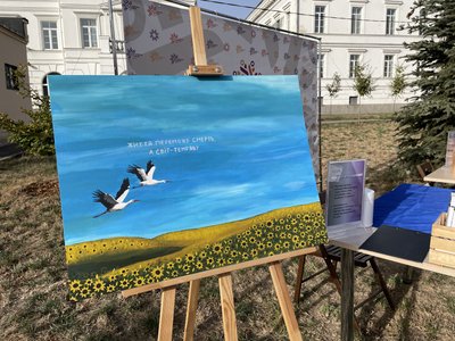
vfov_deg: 53.1
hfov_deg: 67.3
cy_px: 170
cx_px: 228
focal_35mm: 26
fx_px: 342
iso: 32
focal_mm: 4.2
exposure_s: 1/3509
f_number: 1.6
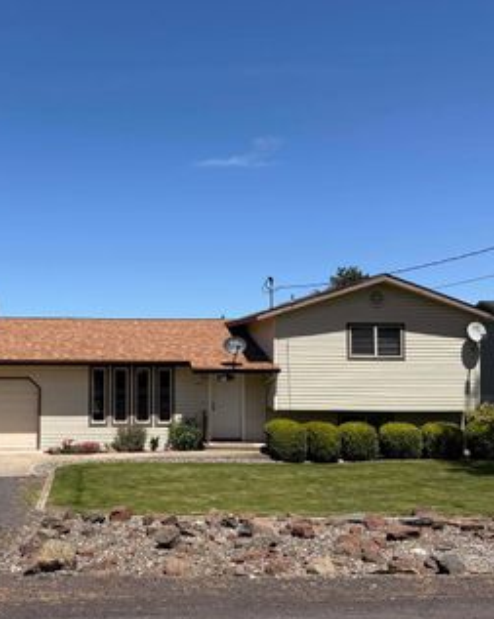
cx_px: 123
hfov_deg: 39.0
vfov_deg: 49.1
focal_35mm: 37
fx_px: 677
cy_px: 329
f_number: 1.78
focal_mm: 6.76
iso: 80
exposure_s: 1/6173
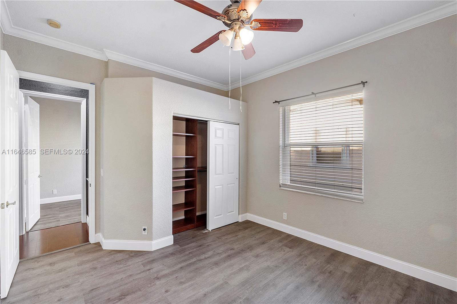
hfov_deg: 100.4
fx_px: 190
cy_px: 152
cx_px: 228
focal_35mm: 15
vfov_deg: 77.3
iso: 160
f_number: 11
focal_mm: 10
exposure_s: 1/4
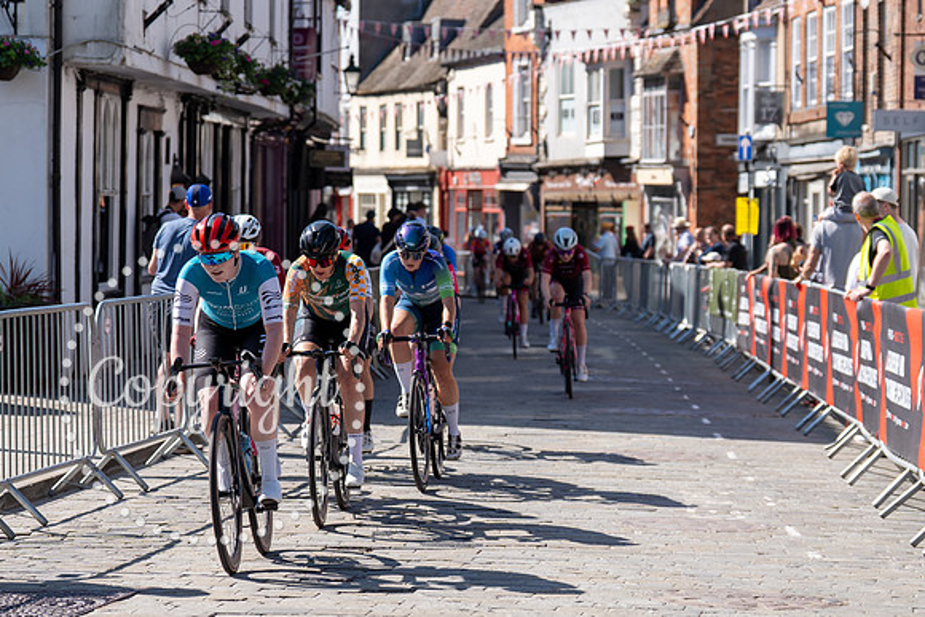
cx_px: 319
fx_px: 3079
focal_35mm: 120
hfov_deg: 17.0
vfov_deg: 11.4
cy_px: 260
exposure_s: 1/1000
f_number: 3.5
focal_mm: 79
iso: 100
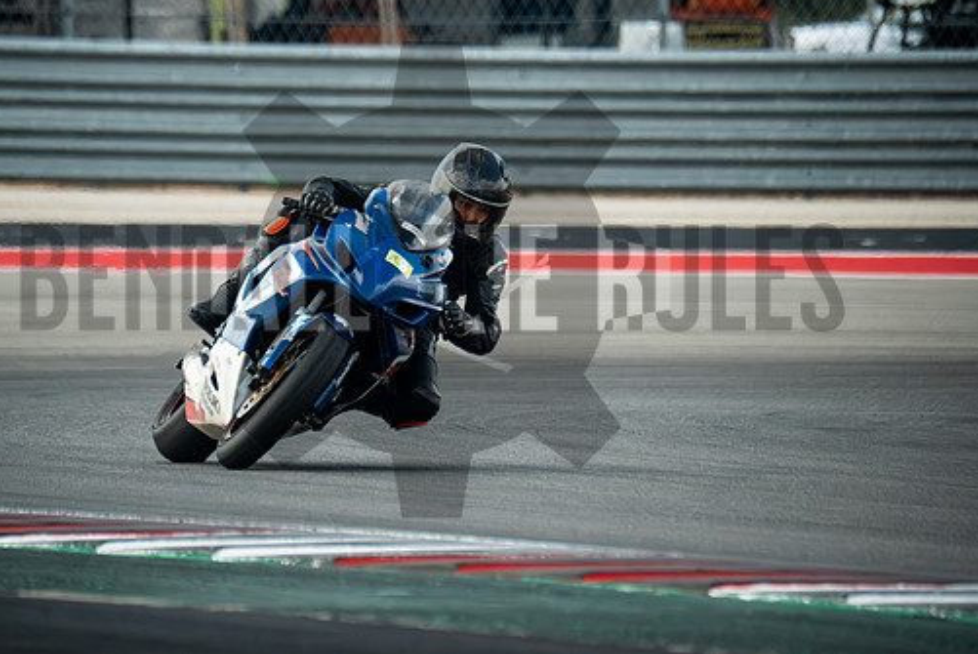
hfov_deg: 3.0
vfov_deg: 2.0
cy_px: 280
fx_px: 18870
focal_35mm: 694
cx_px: 431
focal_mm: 400
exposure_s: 1/1600
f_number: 5.6
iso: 2500
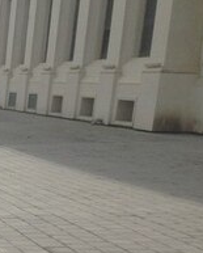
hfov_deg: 12.7
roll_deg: -1.5
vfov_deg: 16.6
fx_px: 824
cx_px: -169
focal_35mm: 110
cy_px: 319
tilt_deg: -16.0
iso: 50
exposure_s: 1/2710
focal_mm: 4.12
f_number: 2.4
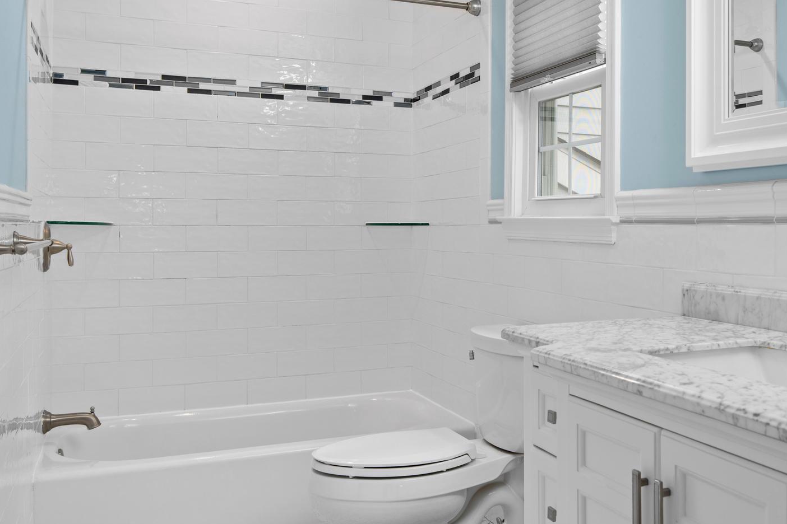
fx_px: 765
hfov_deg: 53.7
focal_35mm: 35
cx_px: 498
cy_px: 256
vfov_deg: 37.9
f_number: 8
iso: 800
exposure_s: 1/10
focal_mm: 24
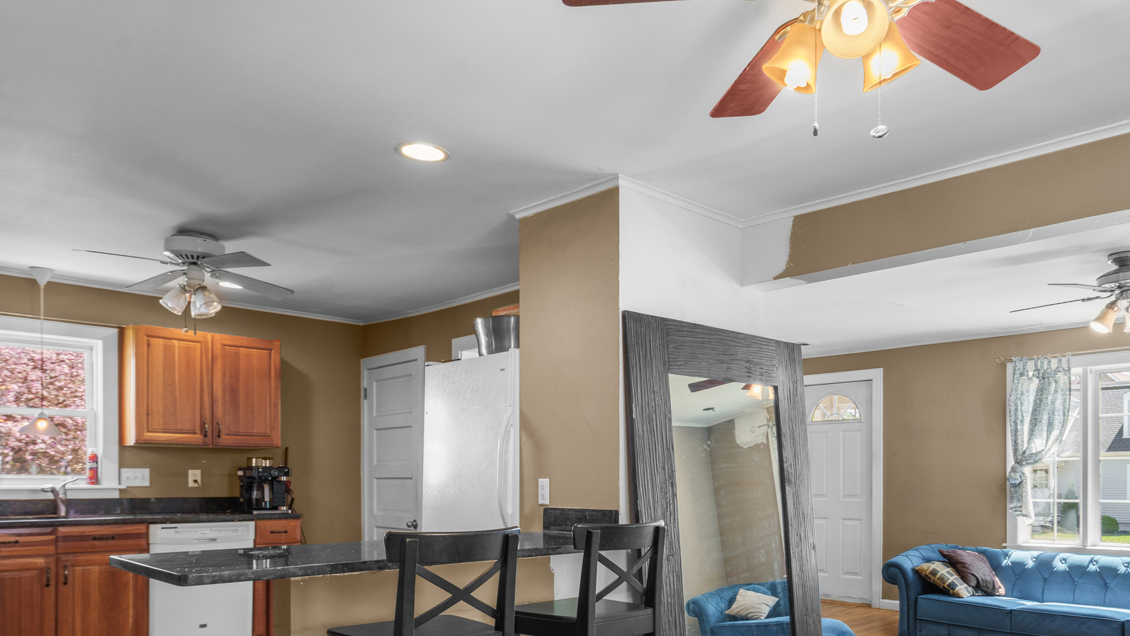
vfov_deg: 43.0
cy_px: 480
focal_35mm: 26
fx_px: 779
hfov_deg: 71.6
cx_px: 641
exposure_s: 1.6
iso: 200
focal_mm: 16
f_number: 9
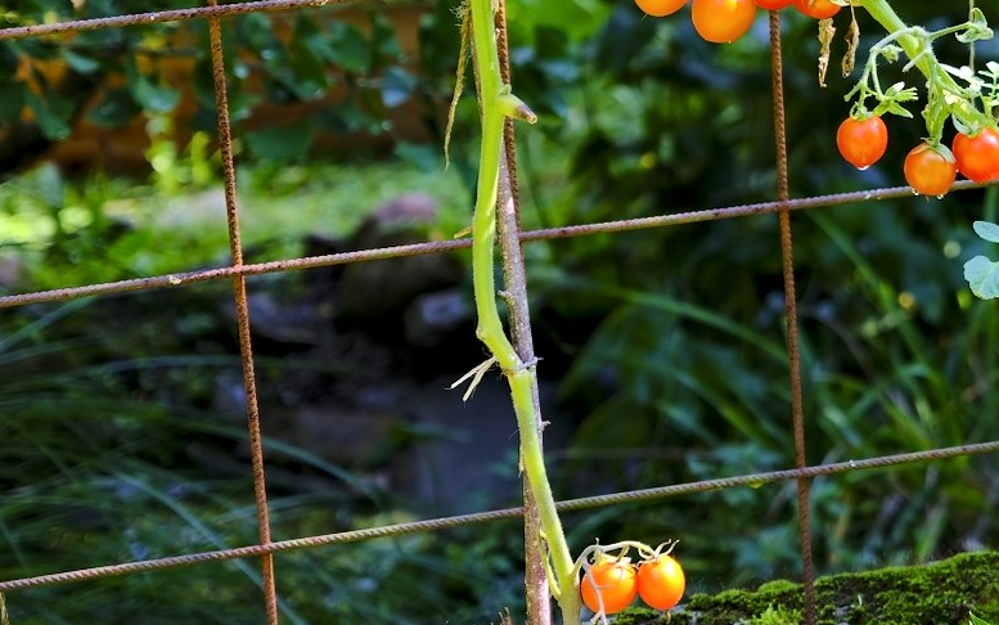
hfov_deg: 13.6
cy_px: -144
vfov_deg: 8.6
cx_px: 1176
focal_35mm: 150
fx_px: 4085
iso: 100
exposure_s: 1/20
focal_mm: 70
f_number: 5.6
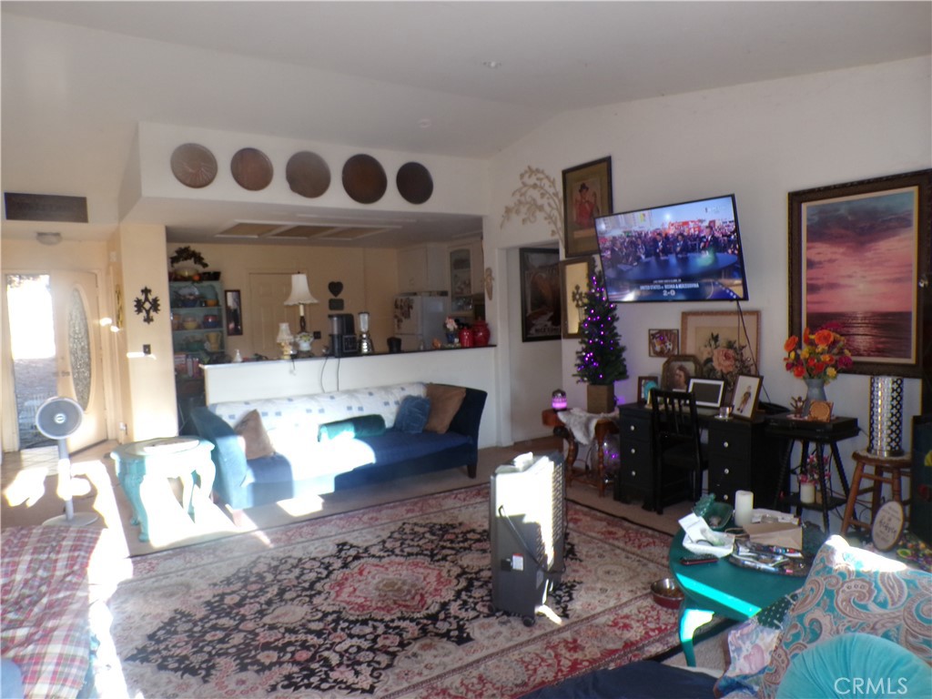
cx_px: 466
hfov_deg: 71.6
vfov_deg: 56.8
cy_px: 350
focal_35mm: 24
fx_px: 646
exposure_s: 1/52
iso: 200
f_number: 3
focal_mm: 4.3
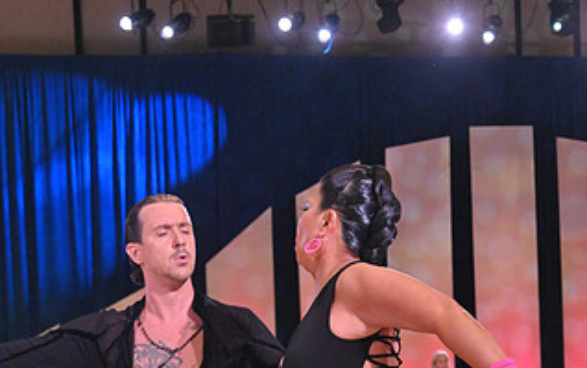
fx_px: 1488
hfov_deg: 22.3
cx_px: 320
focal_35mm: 93
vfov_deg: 13.5
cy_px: 499
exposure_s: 1/400
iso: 4000
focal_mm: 50
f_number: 7.1
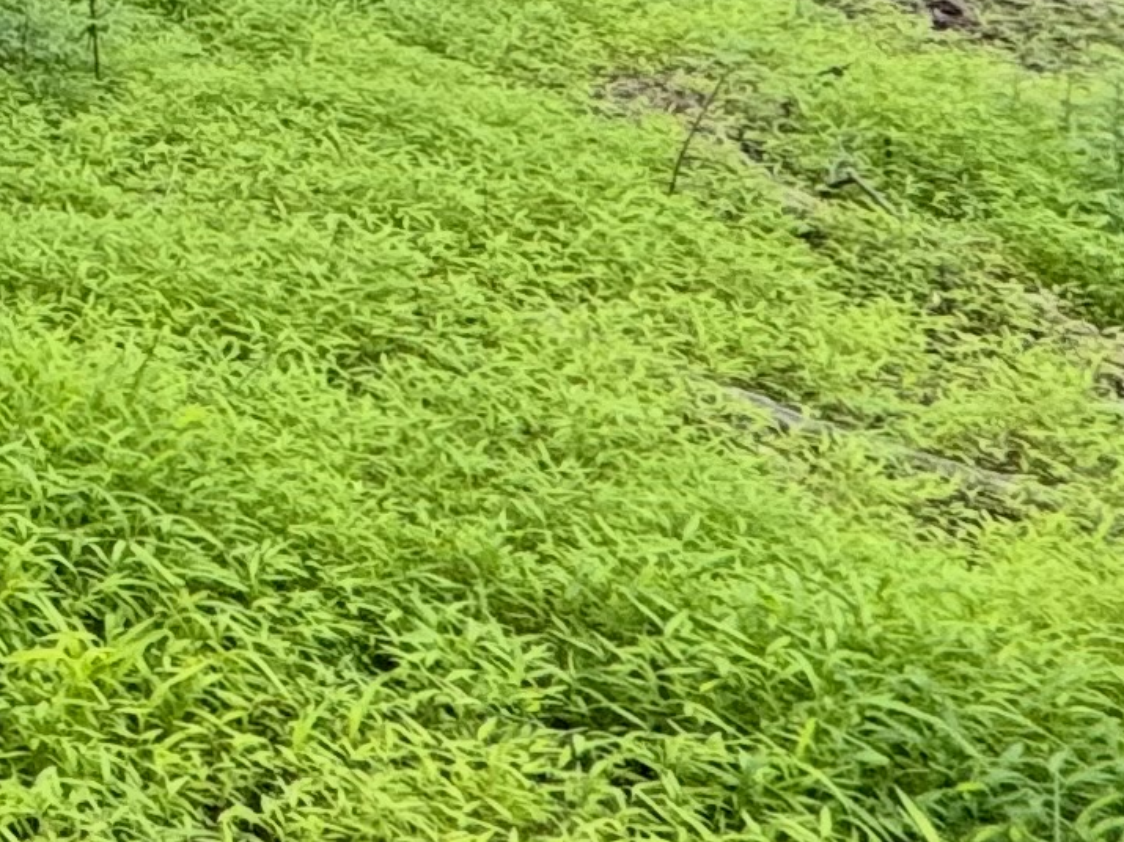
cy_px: -677
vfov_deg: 15.9
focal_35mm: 79
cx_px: -1173
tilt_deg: +1.5
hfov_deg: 17.3
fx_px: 2565
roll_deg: -0.5
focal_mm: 2.22
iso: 160
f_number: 2.2
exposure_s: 1/99
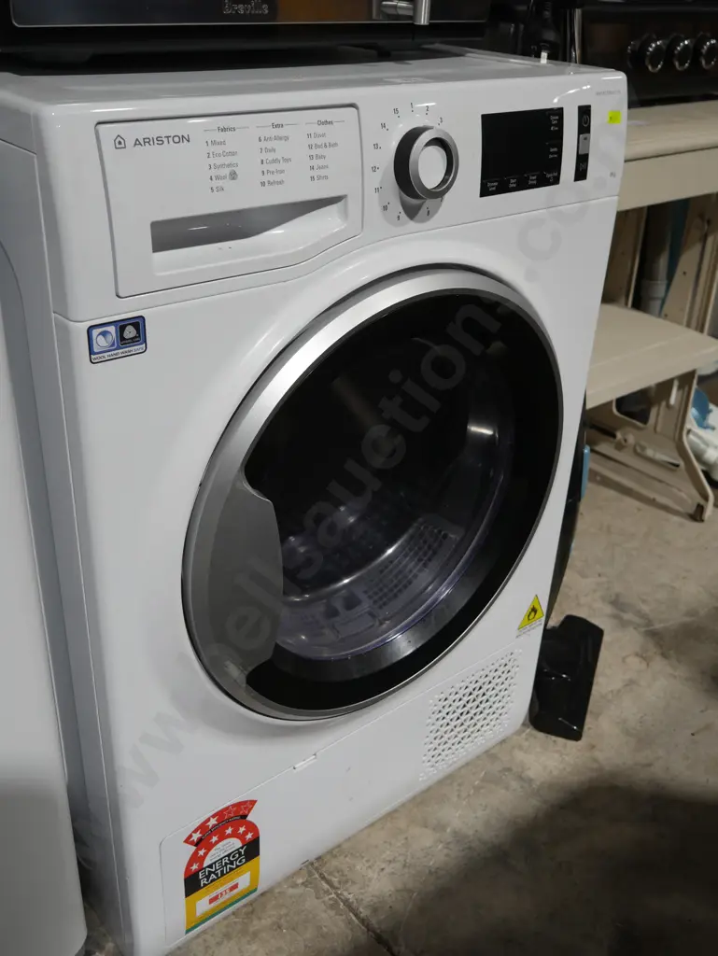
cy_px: 478
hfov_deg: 39.7
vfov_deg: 51.3
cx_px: 359
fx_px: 995
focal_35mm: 36
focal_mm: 18
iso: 250
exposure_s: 1/60
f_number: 4
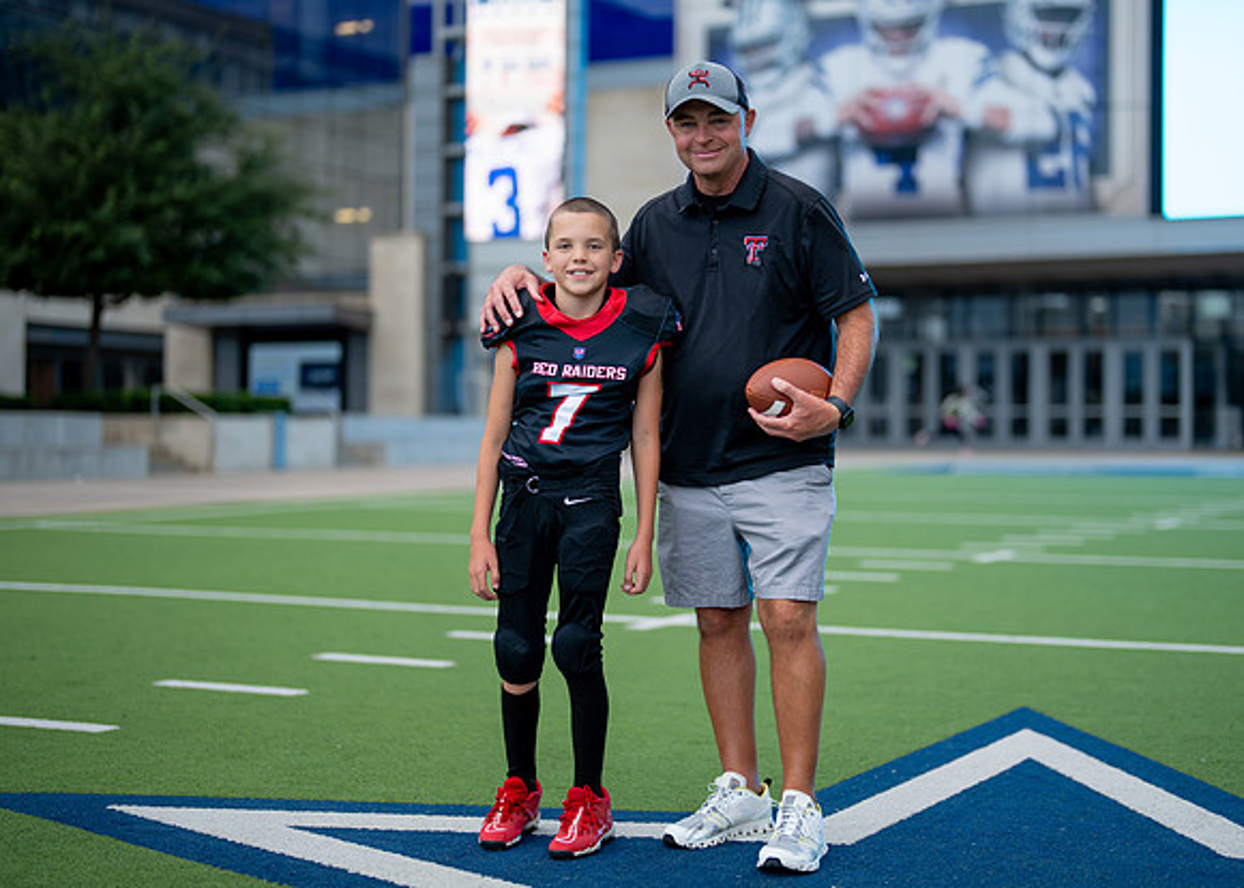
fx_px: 2113
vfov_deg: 23.7
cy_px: 422
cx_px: 698
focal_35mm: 60
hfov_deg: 32.8
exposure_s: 1/1000
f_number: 1.2
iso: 100
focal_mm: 50
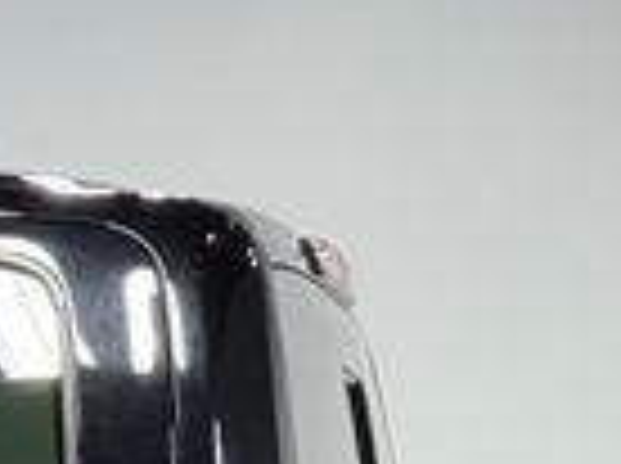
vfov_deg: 6.4
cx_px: 950
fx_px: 3994
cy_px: 1027
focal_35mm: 223
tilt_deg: -4.8
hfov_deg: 8.7
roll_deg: -0.9
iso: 50
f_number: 1.78
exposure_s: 1/120
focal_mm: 6.76
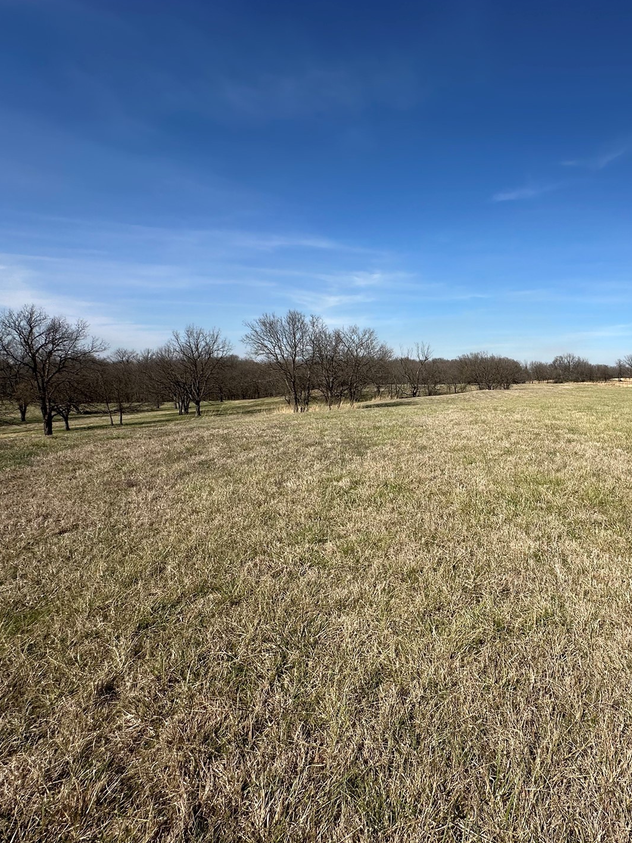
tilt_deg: -5.6
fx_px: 463
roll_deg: -1.1
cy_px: 421
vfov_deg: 84.7
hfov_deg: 65.0
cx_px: 466
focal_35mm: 19
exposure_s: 1/2882
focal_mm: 2.22
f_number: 2.2
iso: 40
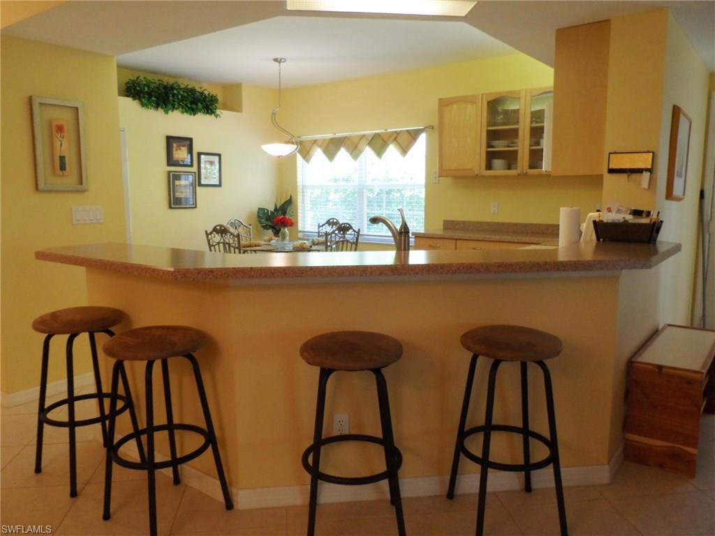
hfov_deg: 67.3
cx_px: 358
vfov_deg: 53.1
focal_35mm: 26
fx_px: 537
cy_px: 268
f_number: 3.2
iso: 120
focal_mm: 4.3
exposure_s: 1/30
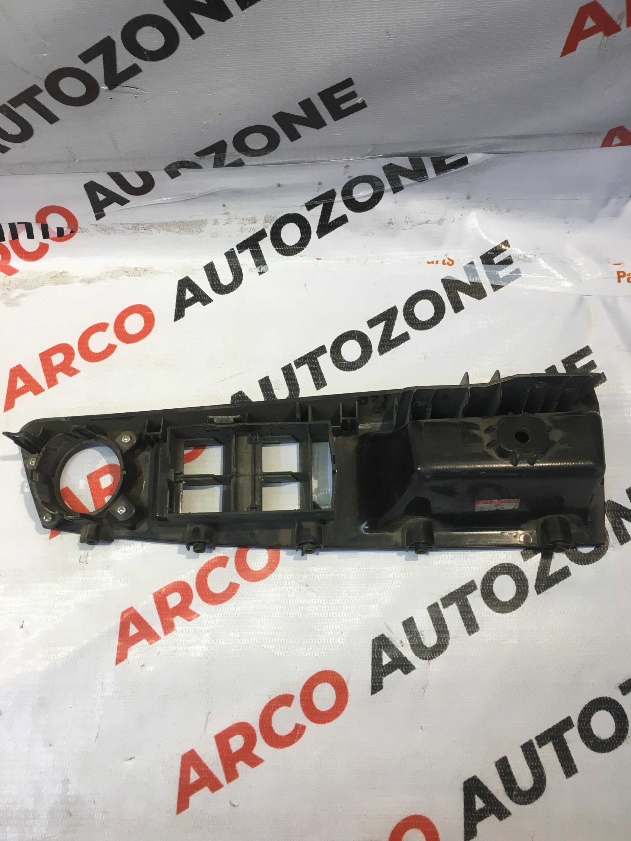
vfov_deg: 61.7
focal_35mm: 29
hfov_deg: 48.2
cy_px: 420
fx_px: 705
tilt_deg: -71.2
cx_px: 316
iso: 32
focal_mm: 4.15
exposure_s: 1/33
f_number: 2.2
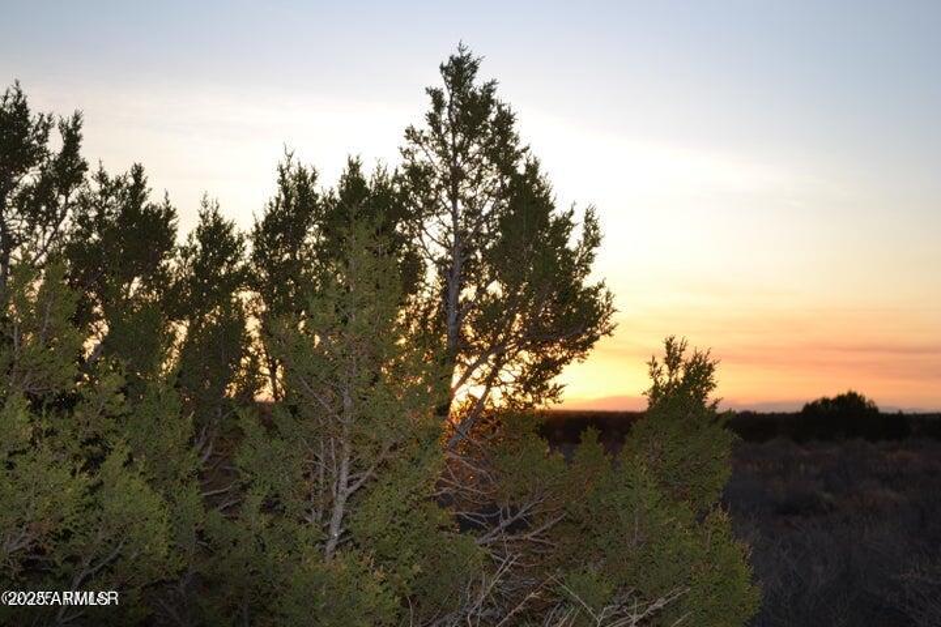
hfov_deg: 30.5
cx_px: 470
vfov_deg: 20.6
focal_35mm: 66
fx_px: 1725
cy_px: 314
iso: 100
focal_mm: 44
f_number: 5.3
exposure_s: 1/160
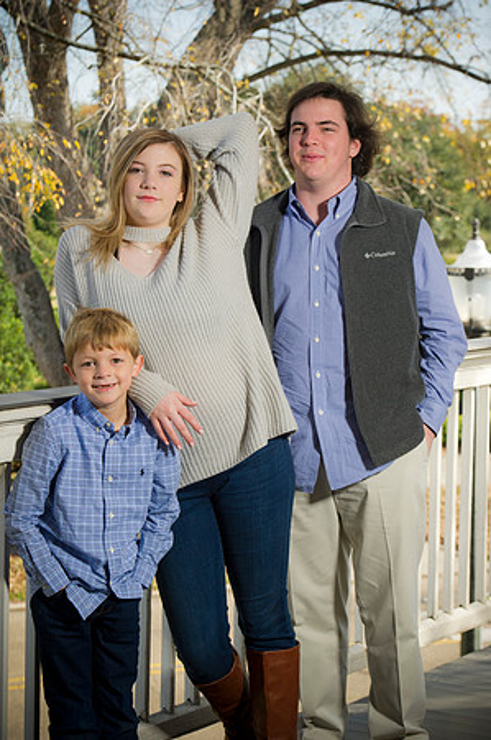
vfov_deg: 21.5
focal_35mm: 95
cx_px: 246
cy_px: 370
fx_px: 1948
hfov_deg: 14.4
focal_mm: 95
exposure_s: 1/160
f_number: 8
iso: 160
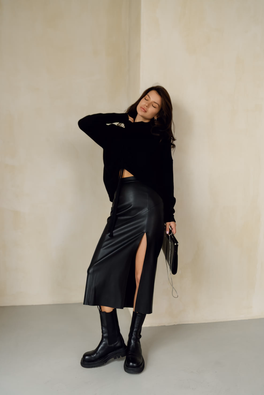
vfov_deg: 60.3
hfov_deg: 42.4
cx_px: 132
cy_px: 198
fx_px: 341
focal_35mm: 31
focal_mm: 31
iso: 640
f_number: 3.2
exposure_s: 1/400
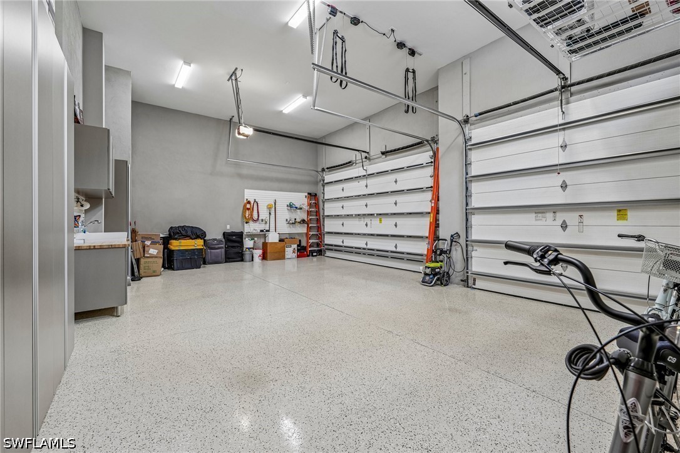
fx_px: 264
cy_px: 226
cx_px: 340
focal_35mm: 14
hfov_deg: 104.3
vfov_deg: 81.2
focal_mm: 14
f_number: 8
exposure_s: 1/8
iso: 400
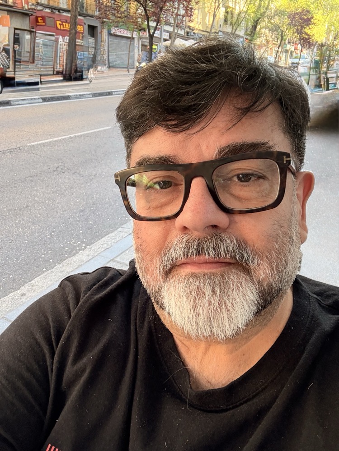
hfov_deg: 46.8
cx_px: 170
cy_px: 226
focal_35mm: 30
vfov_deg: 60.0
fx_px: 392
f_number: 1.9
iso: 100
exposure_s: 1/50
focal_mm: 2.69
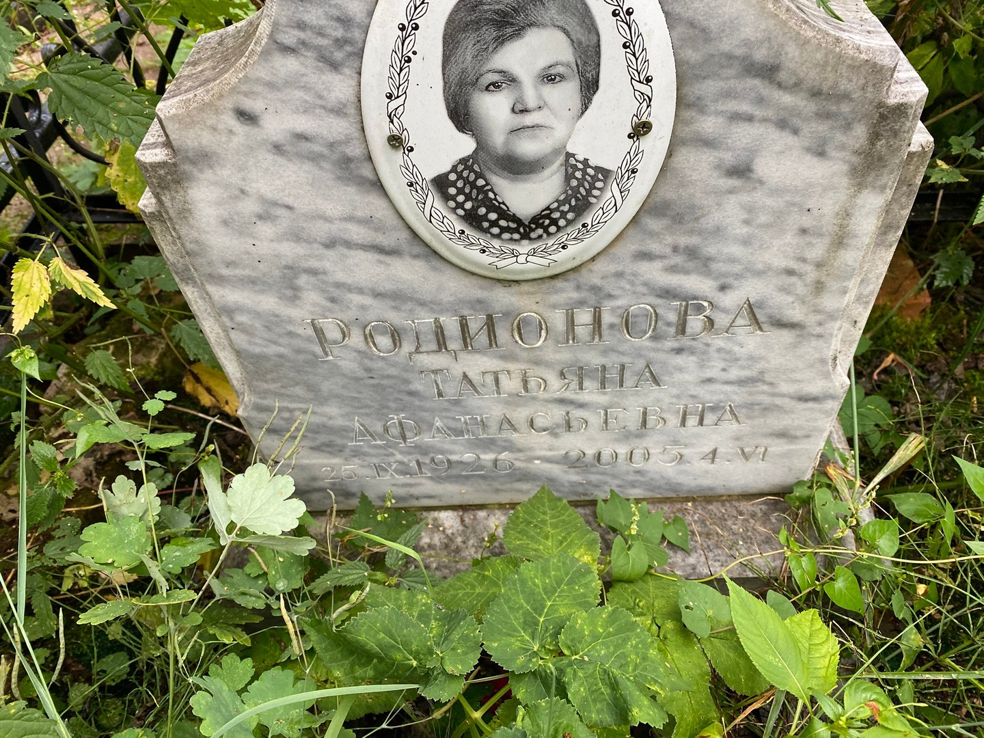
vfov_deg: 53.1
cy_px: 369
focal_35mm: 26
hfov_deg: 67.3
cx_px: 492
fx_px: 739
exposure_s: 1/119
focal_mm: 4.25
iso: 125
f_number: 1.8
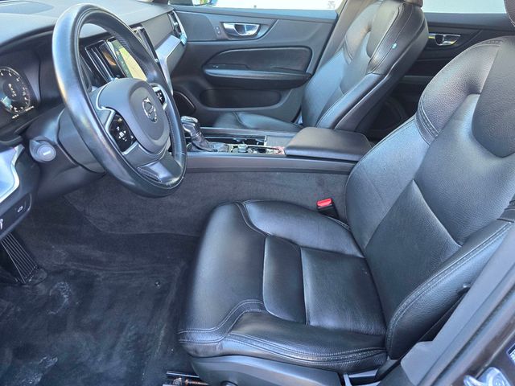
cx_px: 258
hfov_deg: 73.9
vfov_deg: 58.9
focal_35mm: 23
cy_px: 193
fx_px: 342
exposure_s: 1/120
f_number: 1.7
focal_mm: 6.3
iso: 500
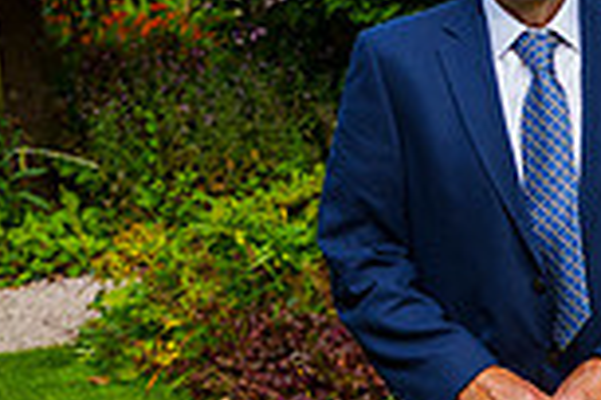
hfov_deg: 11.9
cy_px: 189
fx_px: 2604
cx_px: 1167
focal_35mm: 156
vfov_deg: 8.8
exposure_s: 1/8000
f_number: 3.5
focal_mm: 35
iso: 800
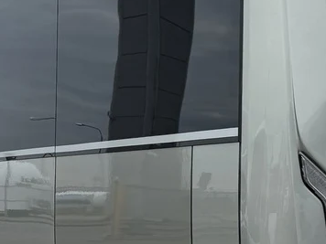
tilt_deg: +0.5
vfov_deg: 13.7
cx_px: 241
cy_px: 136
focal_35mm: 108
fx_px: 1017
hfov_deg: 18.1
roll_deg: +1.5
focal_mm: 6.76
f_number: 1.78
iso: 80
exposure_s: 1/1493
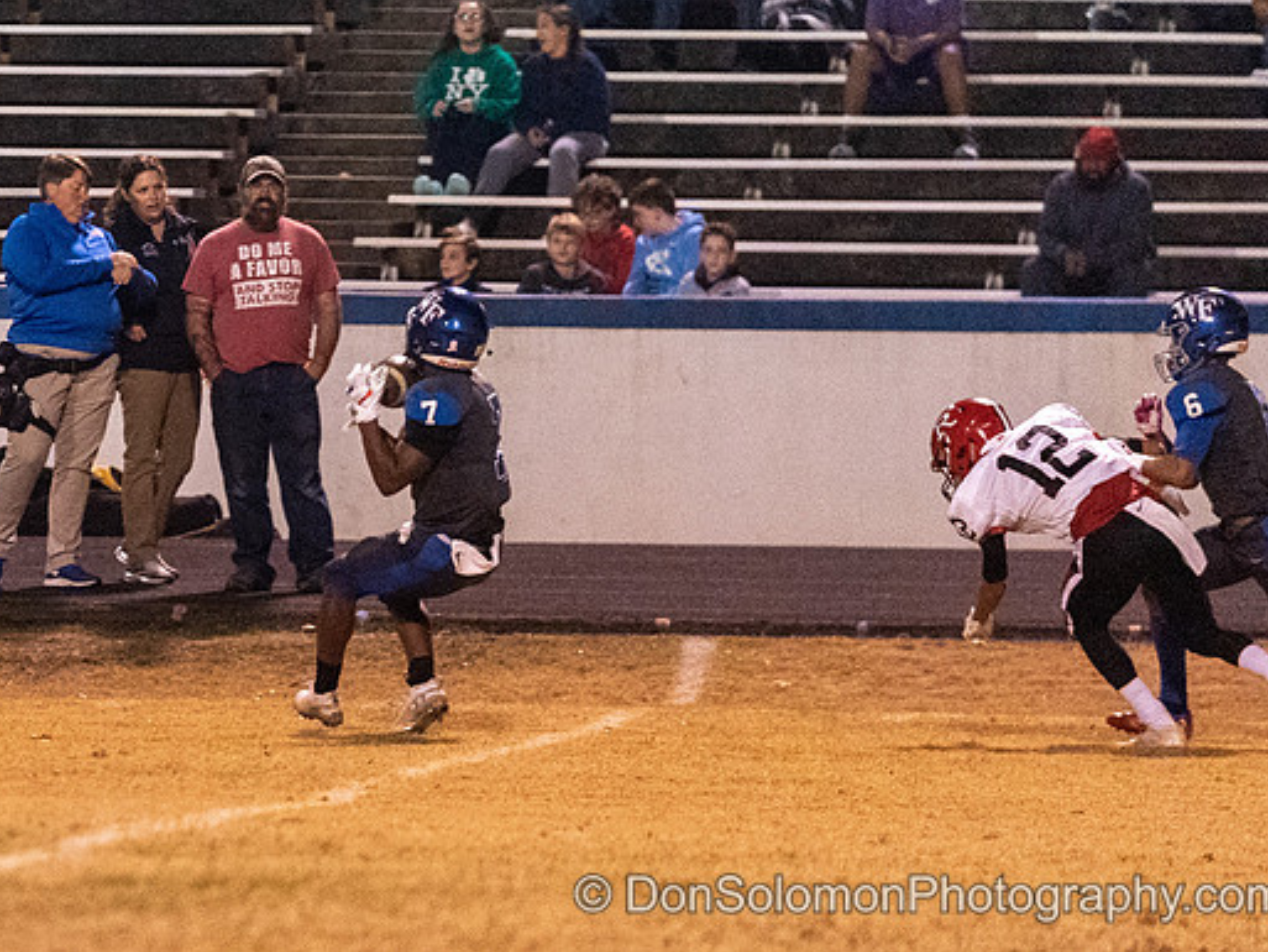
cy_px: 434
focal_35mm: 387
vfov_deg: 3.8
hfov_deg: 5.1
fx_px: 14179
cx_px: -27
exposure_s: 1/800
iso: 8000
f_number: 2.8
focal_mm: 187
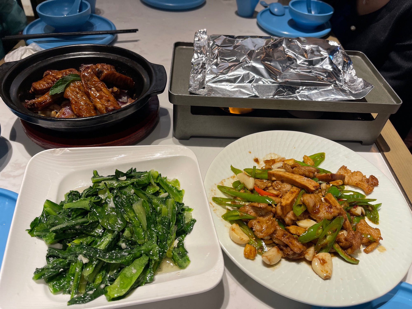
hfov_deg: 69.4
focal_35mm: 25
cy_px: 154
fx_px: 298
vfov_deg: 54.9
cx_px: 206
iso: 125
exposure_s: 1/100
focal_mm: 5.1
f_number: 1.6
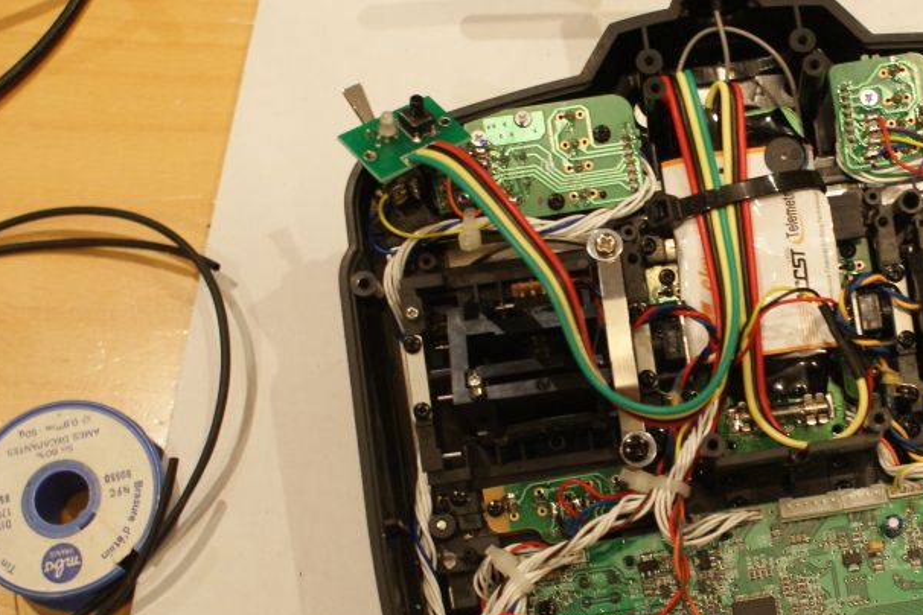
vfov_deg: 20.6
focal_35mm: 66
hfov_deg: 29.8
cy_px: 375
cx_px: 746
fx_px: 1692
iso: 400
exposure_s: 1/10
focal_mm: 26
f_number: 4.5
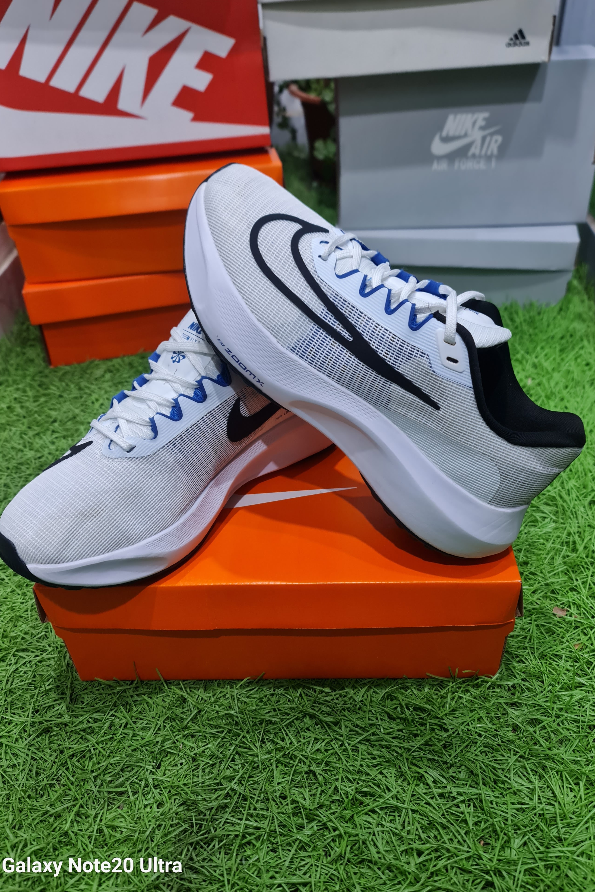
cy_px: 458
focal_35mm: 27
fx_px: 669
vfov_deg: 67.4
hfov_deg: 47.9
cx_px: 306
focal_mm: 7
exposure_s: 1/40
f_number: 1.8
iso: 160
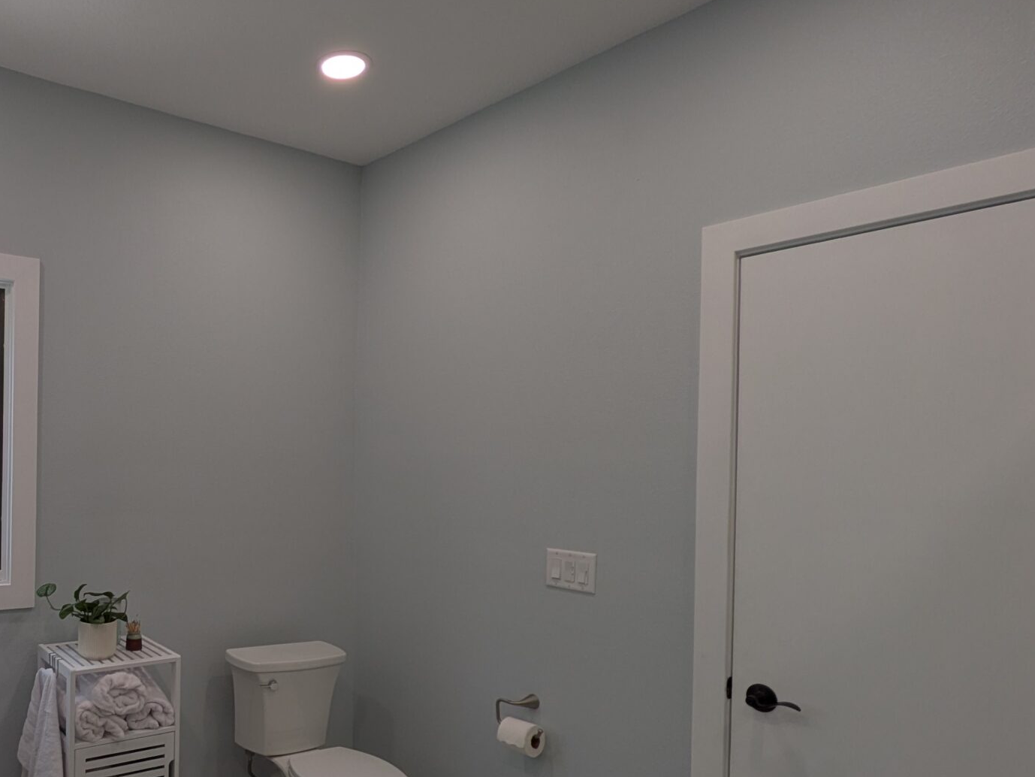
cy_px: 471
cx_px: 213
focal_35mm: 26
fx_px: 778
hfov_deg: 61.9
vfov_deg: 52.7
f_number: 2.2
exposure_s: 1/120
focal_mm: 1.83
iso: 45
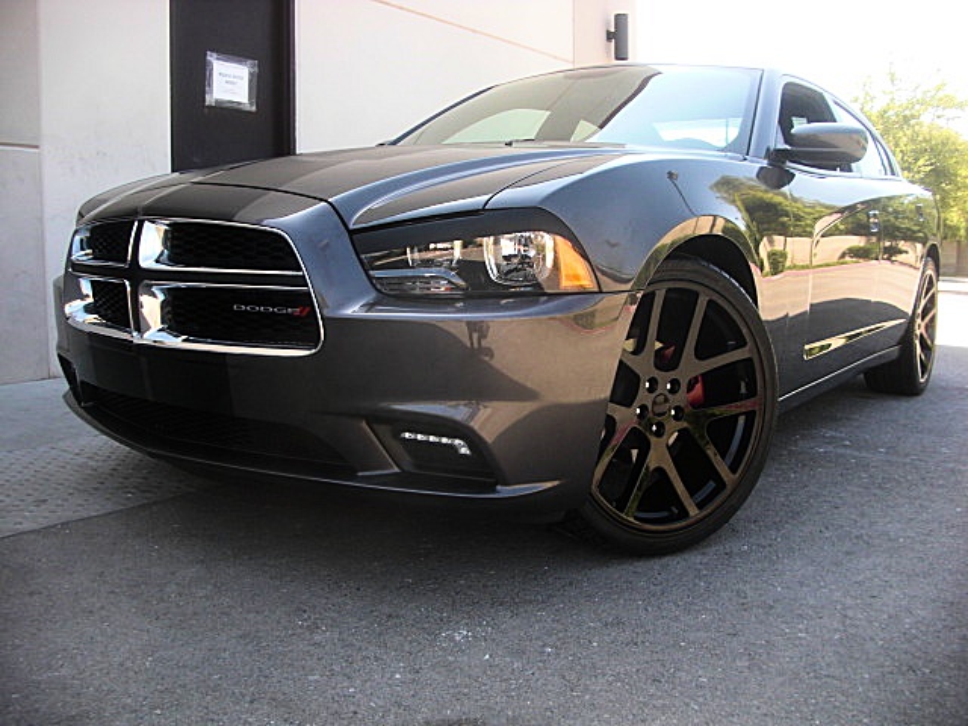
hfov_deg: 51.4
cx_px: 484
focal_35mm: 36
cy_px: 363
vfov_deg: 39.7
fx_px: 1007
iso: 50
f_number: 2.8
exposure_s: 1/125
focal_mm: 6.3
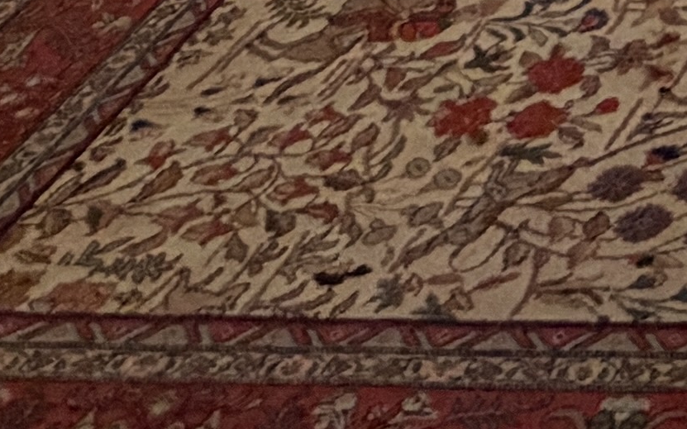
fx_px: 1909
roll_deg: +0.5
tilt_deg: -0.1
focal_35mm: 102
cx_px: 1187
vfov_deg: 8.8
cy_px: -1094
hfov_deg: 17.2
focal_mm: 2.22
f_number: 2.2
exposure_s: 1/50
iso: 250
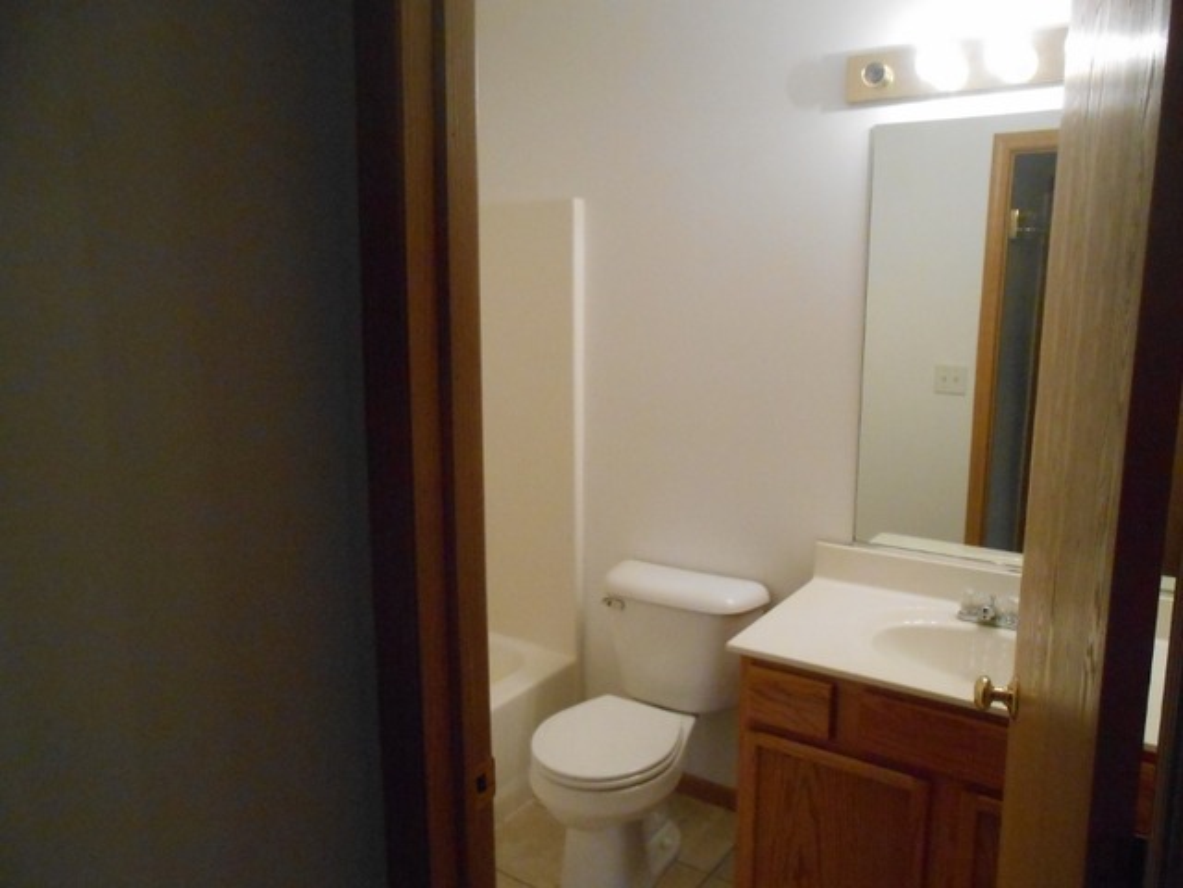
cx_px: 592
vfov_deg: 53.1
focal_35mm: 26
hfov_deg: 67.3
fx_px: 889
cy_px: 444
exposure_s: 1/80
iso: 800
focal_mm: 4.6
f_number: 3.5
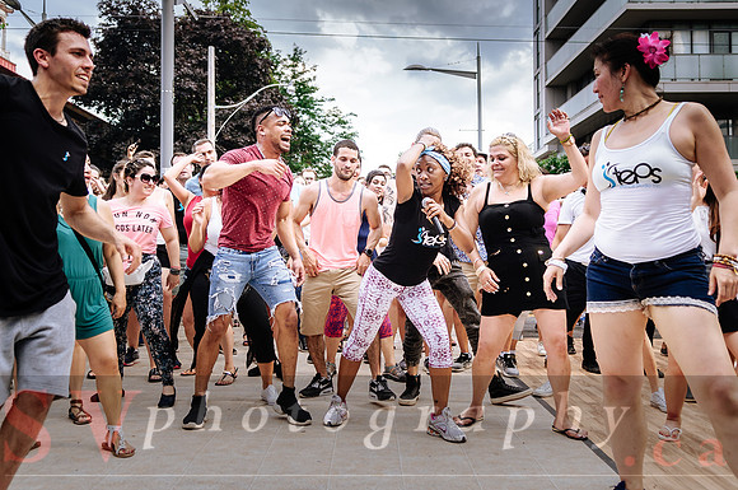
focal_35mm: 35
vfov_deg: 37.6
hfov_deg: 54.4
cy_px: 222
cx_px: 374
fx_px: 718
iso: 100
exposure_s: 1/400
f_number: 2.8
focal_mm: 20
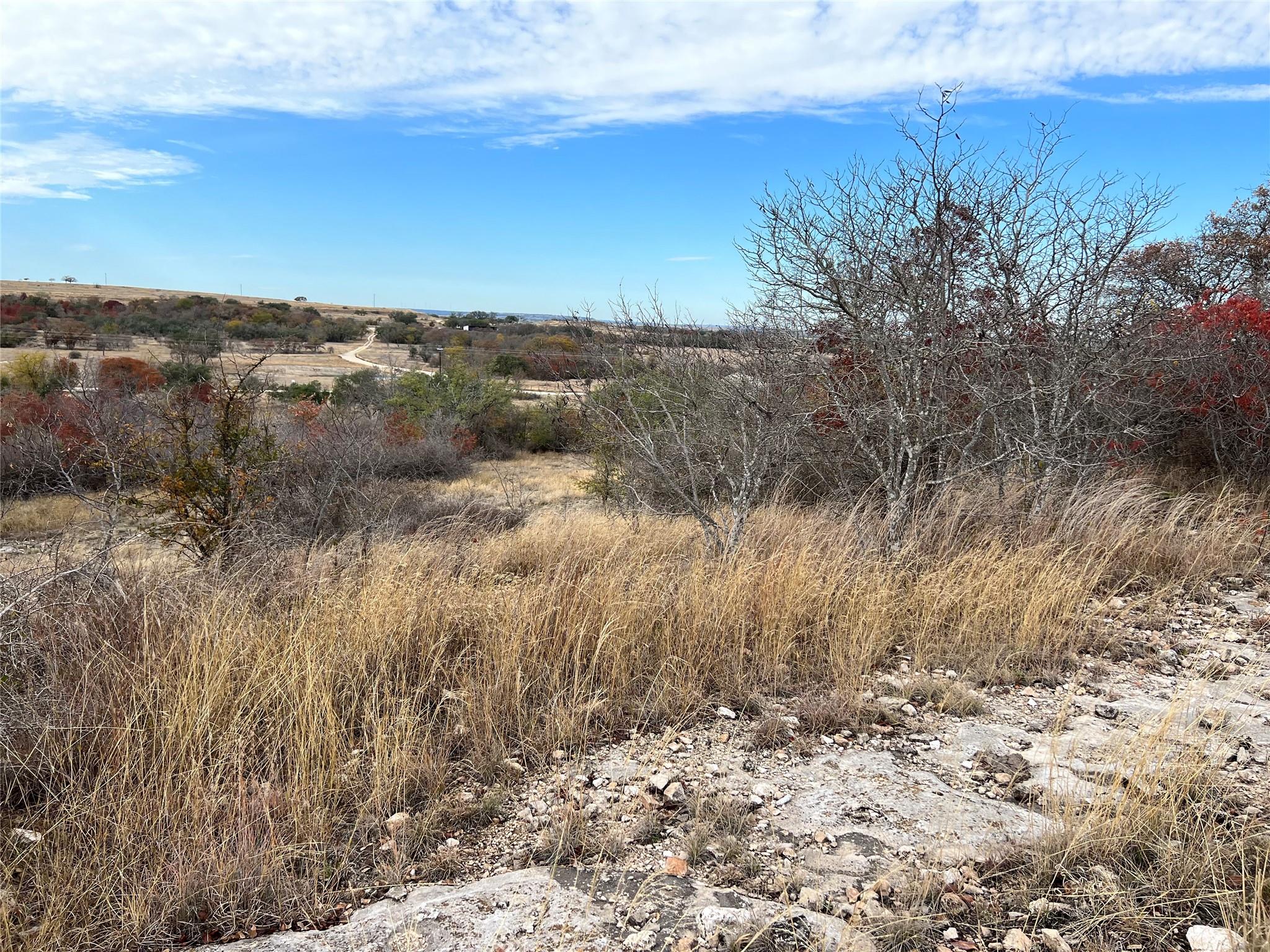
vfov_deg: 53.1
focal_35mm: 26
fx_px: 954
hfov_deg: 67.3
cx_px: 635
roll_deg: -2.7
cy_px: 476
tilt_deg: -9.0
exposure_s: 1/2252
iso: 50
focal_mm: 5.7
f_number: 1.5
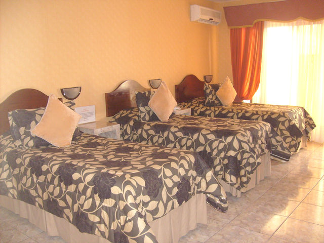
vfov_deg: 40.7
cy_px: 122
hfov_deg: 52.6
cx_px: 162
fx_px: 328
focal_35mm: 35
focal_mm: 5.8
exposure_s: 1/45
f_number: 2.8
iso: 160
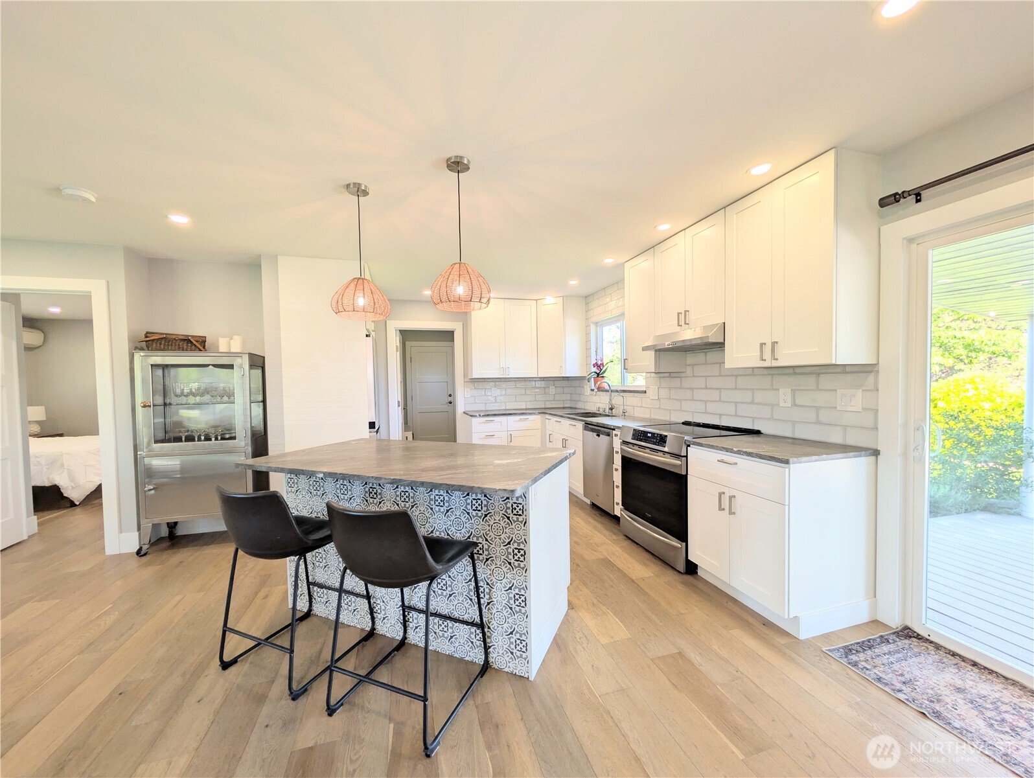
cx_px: 517
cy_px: 389
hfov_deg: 110.5
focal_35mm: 12
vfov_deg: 94.6
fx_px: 359
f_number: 1.7
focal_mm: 2.02
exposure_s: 1/156
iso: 48
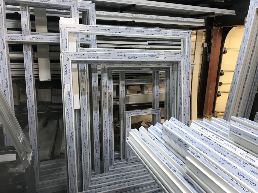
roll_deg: -1.3
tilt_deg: -12.4
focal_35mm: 28
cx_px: 129
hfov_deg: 63.4
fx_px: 209
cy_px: 96
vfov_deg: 49.7
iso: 50
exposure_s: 1/17
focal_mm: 3.99
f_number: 1.8
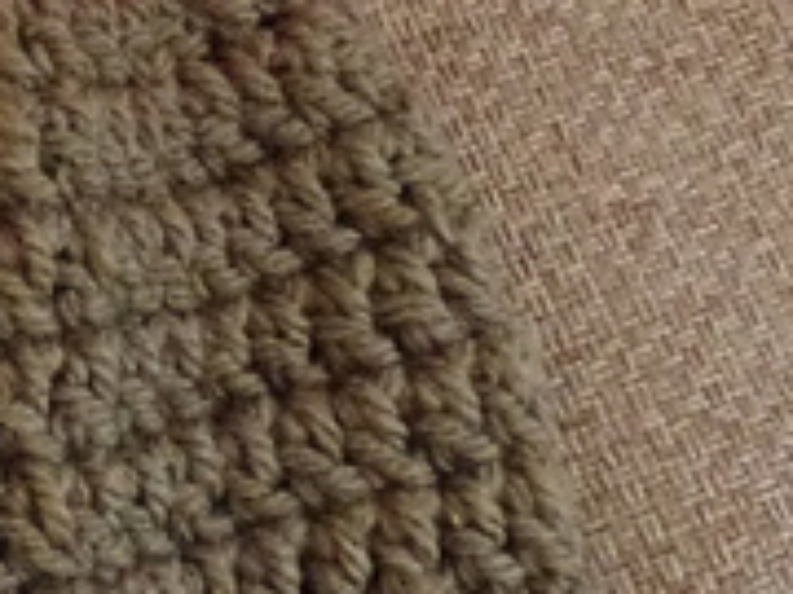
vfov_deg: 17.9
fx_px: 1878
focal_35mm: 82
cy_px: 150
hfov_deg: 22.2
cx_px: -123
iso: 1600
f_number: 5.6
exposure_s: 1/60
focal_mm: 4.1
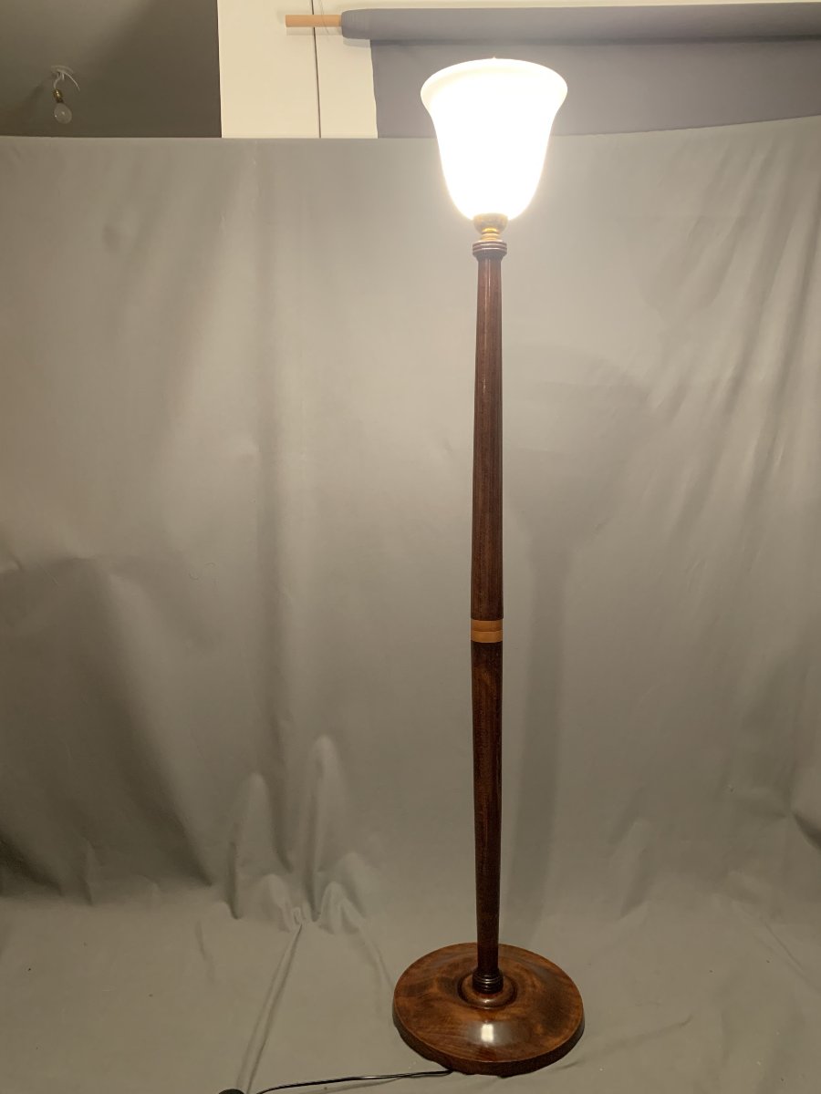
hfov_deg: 53.1
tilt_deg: -4.2
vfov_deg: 67.3
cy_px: 547
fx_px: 822
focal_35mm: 26
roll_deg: -0.3
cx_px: 410
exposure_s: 1/33
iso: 250
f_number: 1.8
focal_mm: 4.25
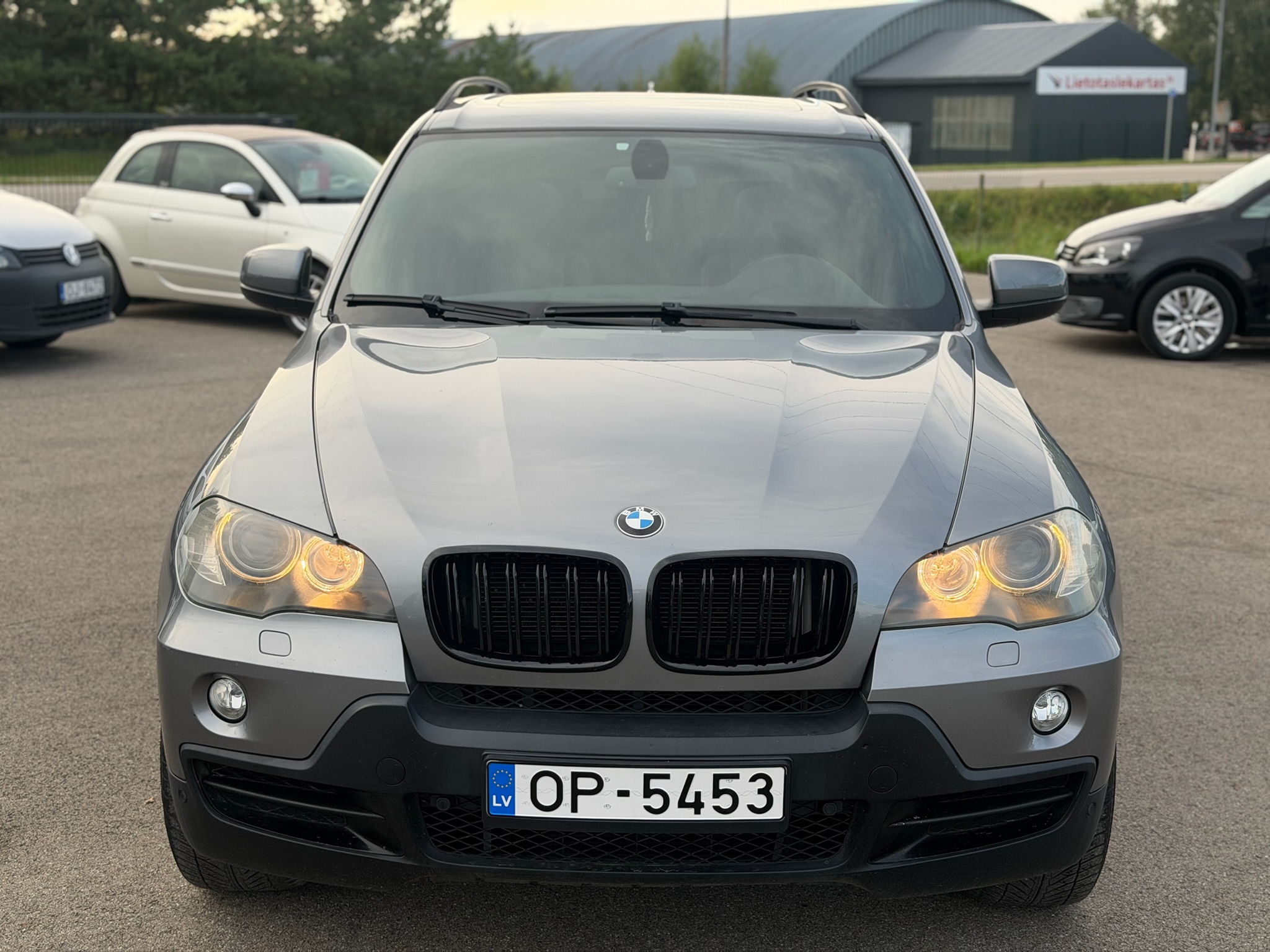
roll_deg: -0.2
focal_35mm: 48
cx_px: 635
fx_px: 1761
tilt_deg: -12.5
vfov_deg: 30.3
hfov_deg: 39.7
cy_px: 476
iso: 64
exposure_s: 1/687
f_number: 1.78
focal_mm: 6.76
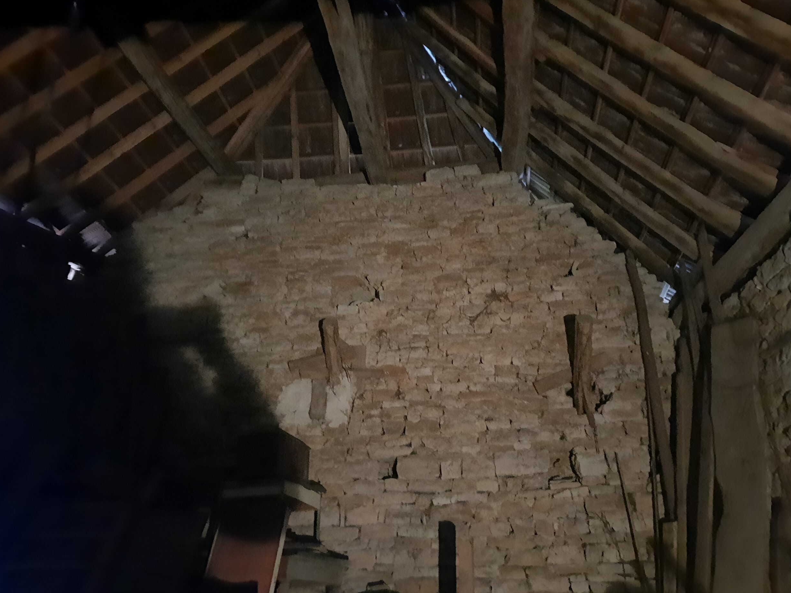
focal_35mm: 26
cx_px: 404
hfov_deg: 67.3
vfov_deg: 53.0
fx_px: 594
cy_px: 285
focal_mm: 4.6
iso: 2500
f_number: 2
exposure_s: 1/10
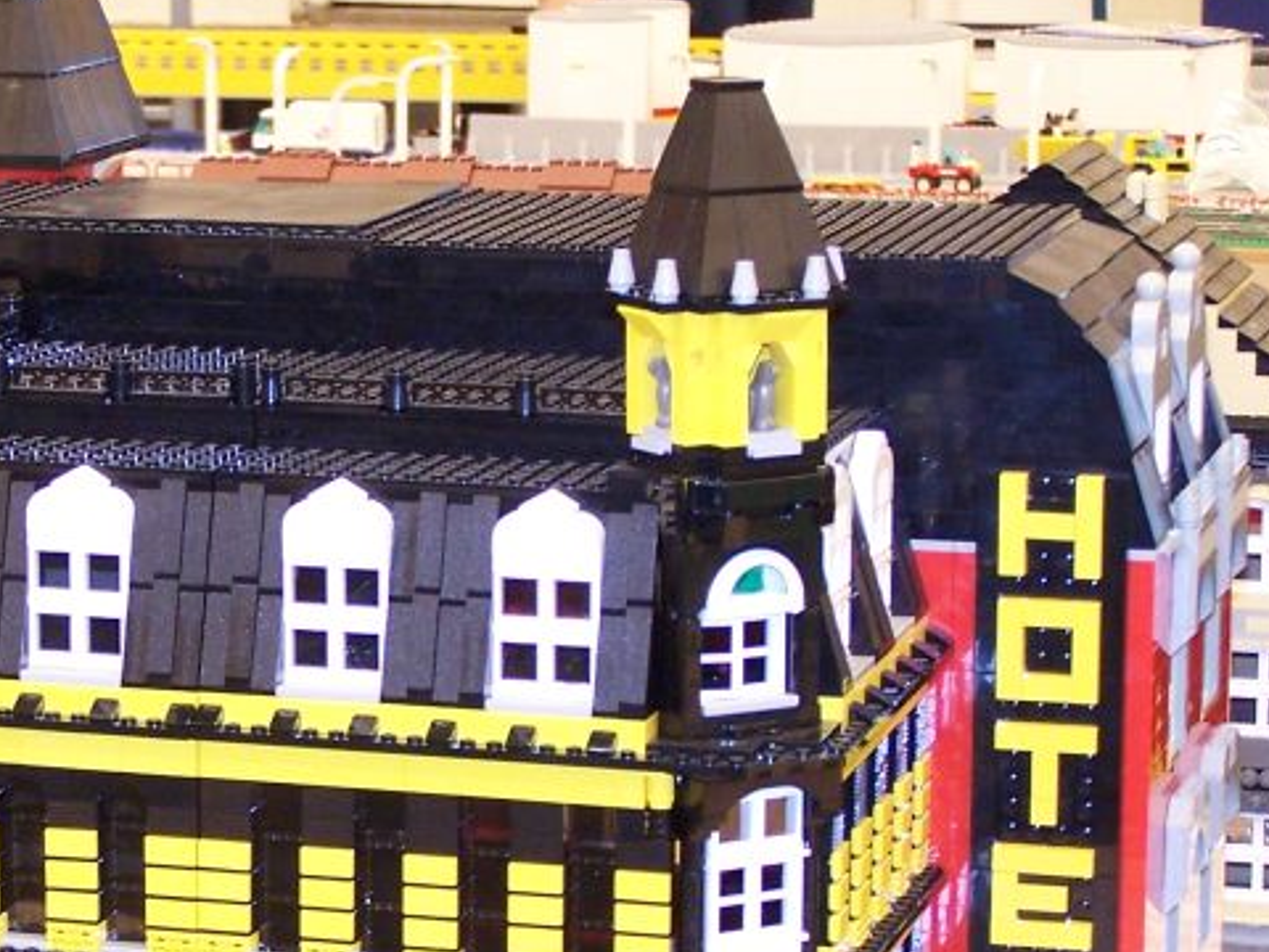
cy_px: 680
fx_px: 5242
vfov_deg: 10.4
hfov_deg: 13.7
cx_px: 140
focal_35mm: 143
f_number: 3.2
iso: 140
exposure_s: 1/4
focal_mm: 11.1
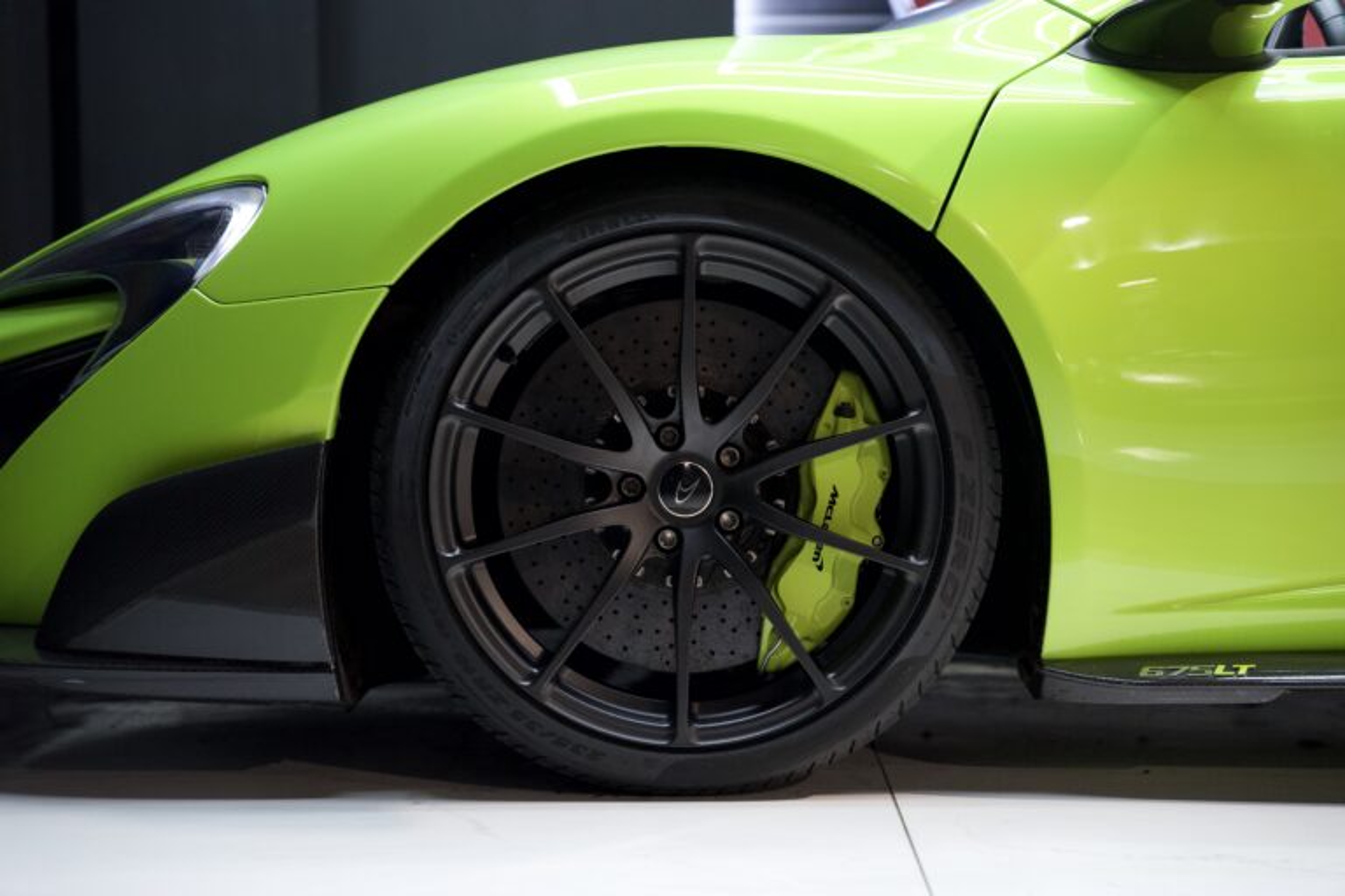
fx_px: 2615
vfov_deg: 19.5
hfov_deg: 28.8
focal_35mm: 70
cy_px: 448
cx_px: 672
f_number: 2.8
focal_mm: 70
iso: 2500
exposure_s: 1/100
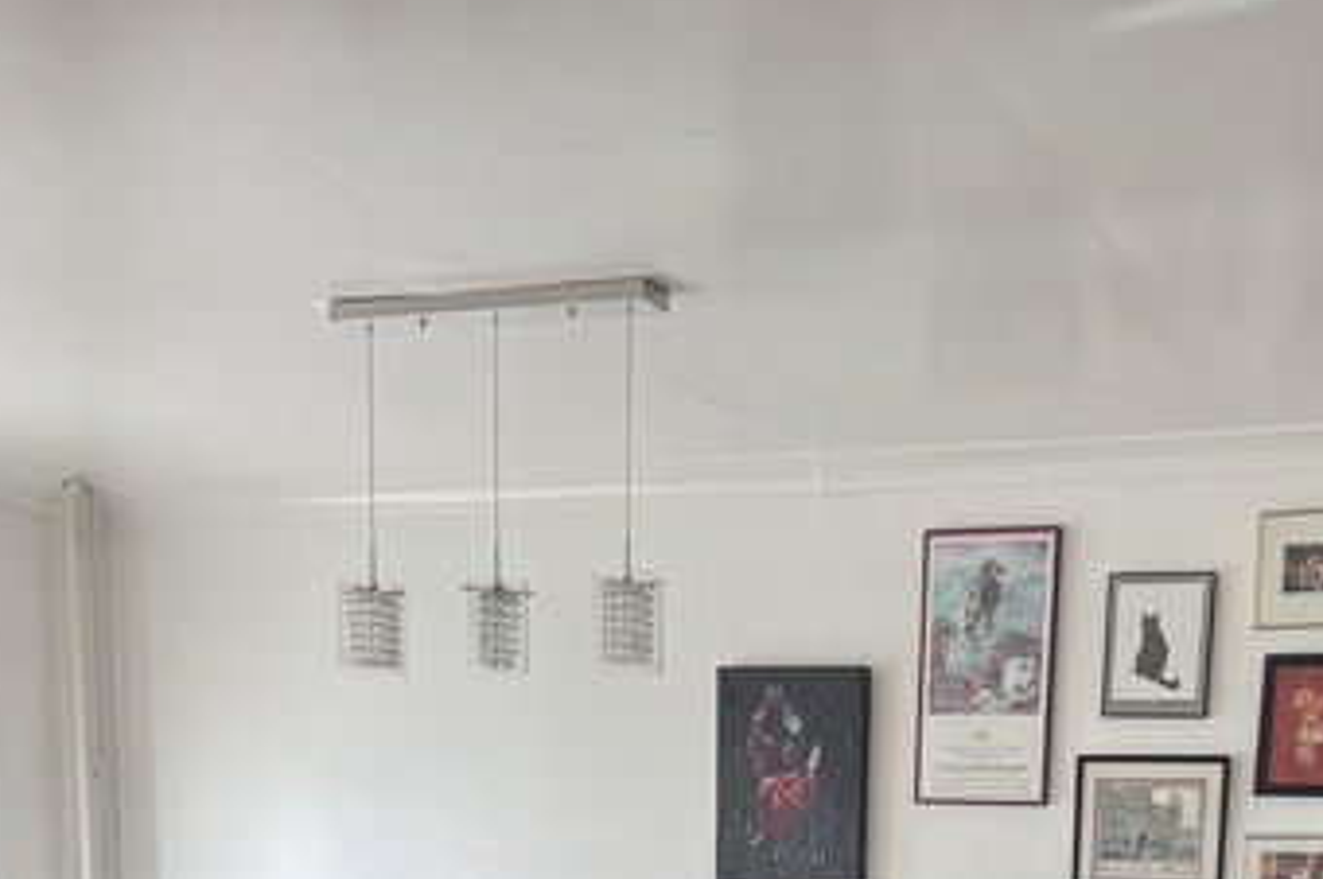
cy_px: 1204
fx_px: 1799
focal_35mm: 49
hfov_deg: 39.6
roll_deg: -2.1
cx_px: 942
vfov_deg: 23.6
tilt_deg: -10.8
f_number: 1.78
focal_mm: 6.76
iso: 200
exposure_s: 1/95
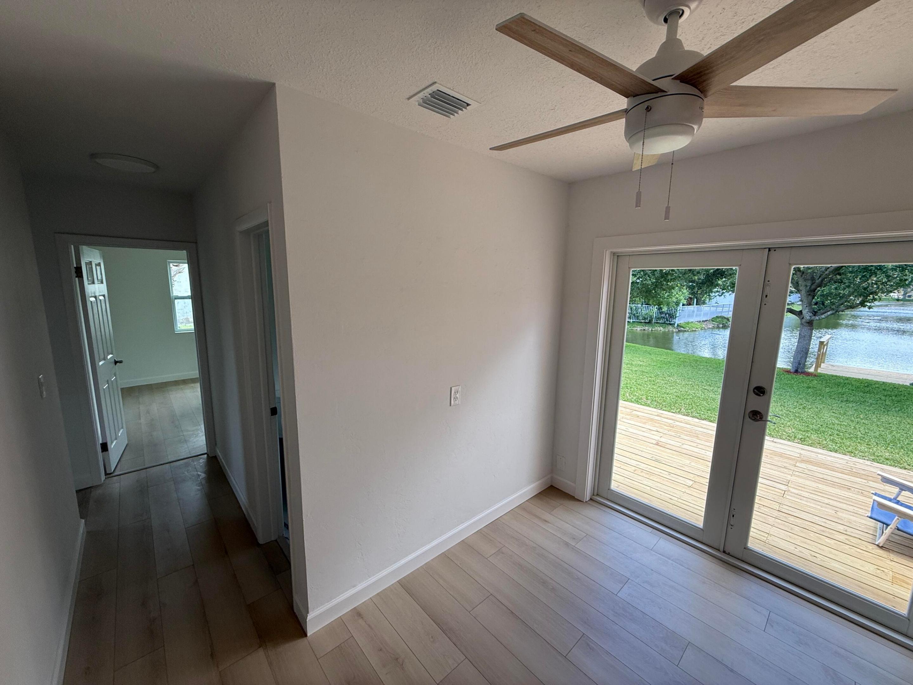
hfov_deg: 102.1
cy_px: 342
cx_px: 456
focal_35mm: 14
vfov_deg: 85.7
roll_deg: -0.9
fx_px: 369
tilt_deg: -8.0
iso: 80
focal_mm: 2.22
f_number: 2.2
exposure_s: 1/143
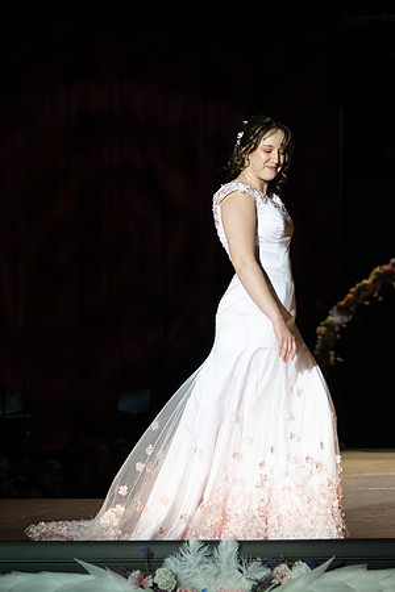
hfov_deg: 12.3
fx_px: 1827
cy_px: 296
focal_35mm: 111
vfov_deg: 18.4
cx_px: 307
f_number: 3.5
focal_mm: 74
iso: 800
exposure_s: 1/640
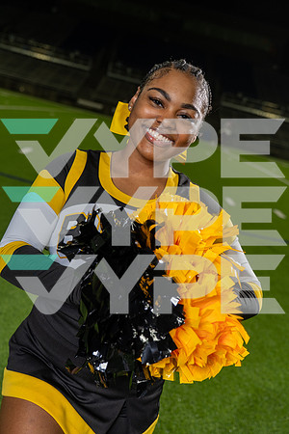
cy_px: 217
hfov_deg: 30.5
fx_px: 530
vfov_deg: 44.5
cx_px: 144
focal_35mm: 44
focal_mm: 44
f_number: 4.5
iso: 640
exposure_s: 1/250
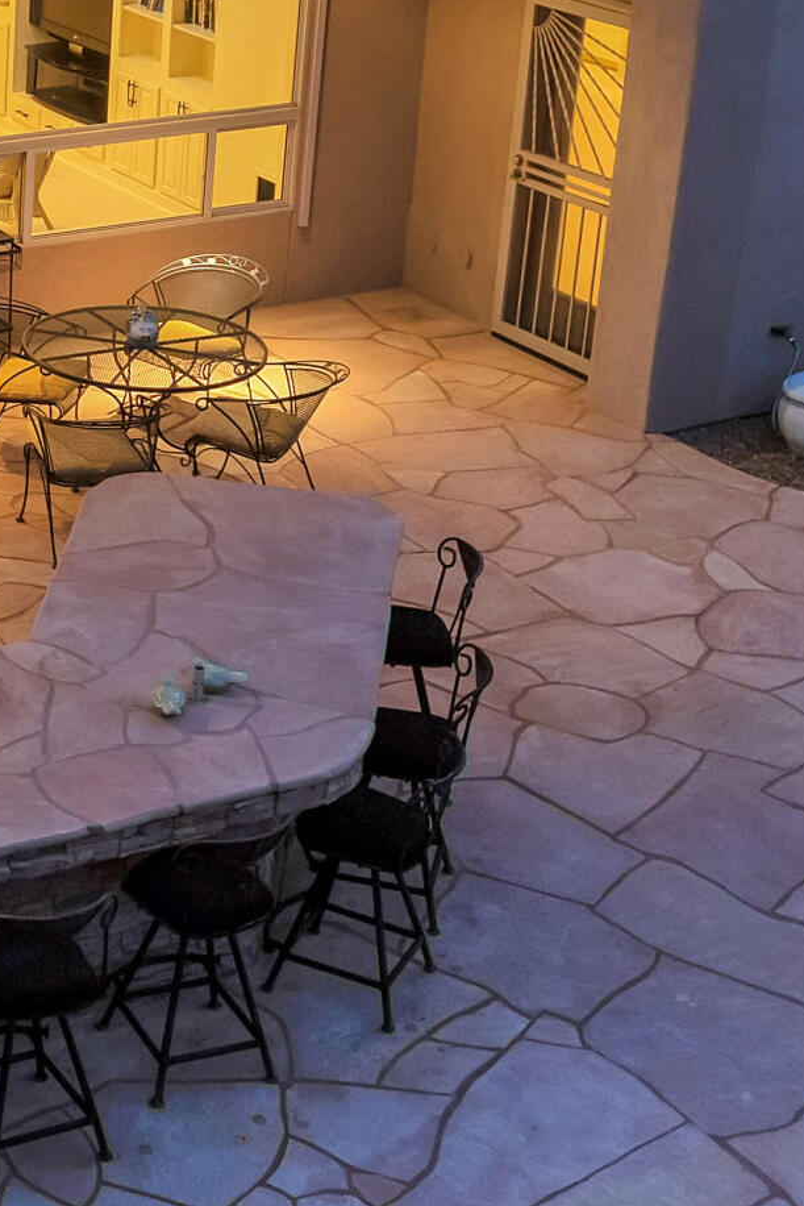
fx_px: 2411
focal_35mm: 72
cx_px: -318
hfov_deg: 17.4
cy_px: 300
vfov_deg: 27.7
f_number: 2.8
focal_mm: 8.38
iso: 150
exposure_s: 1/15
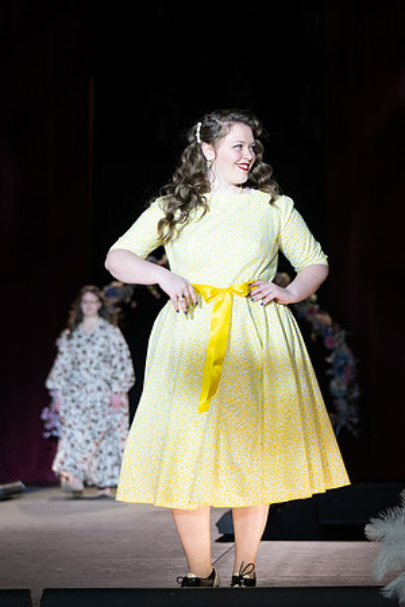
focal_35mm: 131
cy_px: 313
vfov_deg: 15.7
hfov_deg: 10.5
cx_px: 304
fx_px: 2208
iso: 800
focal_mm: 80
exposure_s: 1/500
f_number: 3.5
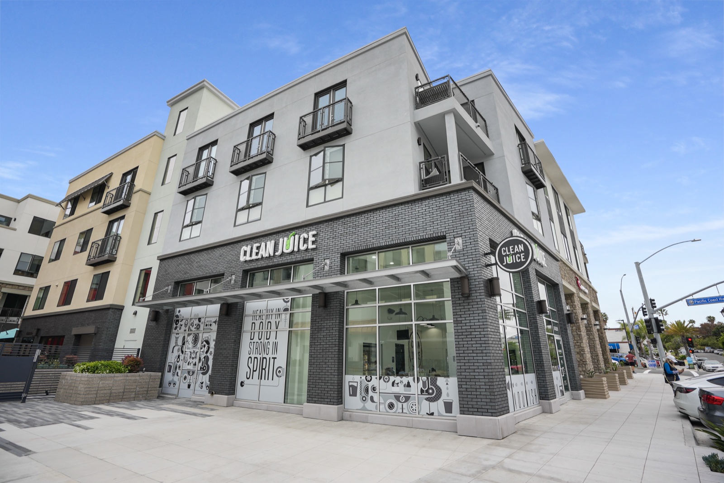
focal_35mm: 16
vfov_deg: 73.8
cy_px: 242
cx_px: 362
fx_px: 322
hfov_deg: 96.7
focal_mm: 16
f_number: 5.6
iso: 160
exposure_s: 1/160
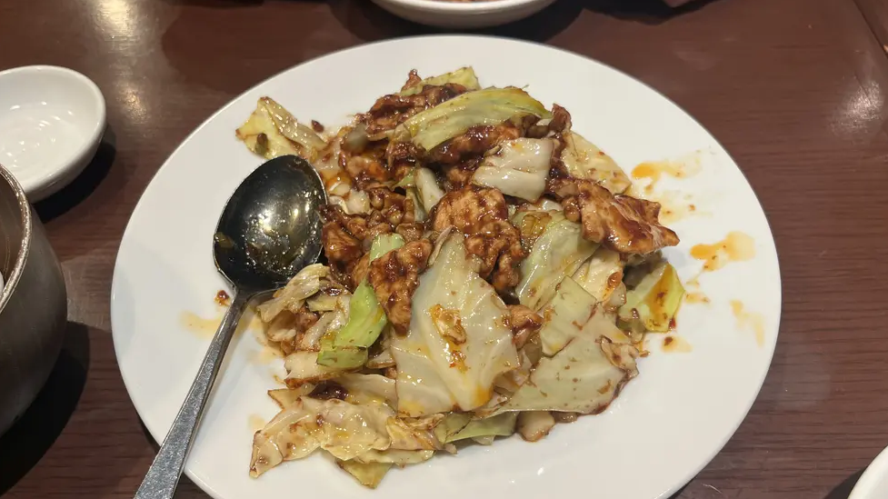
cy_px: 282
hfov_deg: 66.1
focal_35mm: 29
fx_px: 683
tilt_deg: -54.9
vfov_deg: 40.1
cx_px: 450
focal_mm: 5.1
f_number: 1.6
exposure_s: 1/100
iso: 100
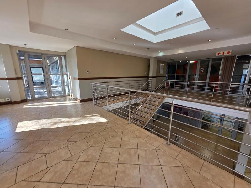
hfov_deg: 106.2
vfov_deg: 89.9
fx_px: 94
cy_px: 94
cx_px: 126
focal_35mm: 13
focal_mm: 2.2
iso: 40
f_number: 1.9
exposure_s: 1/100
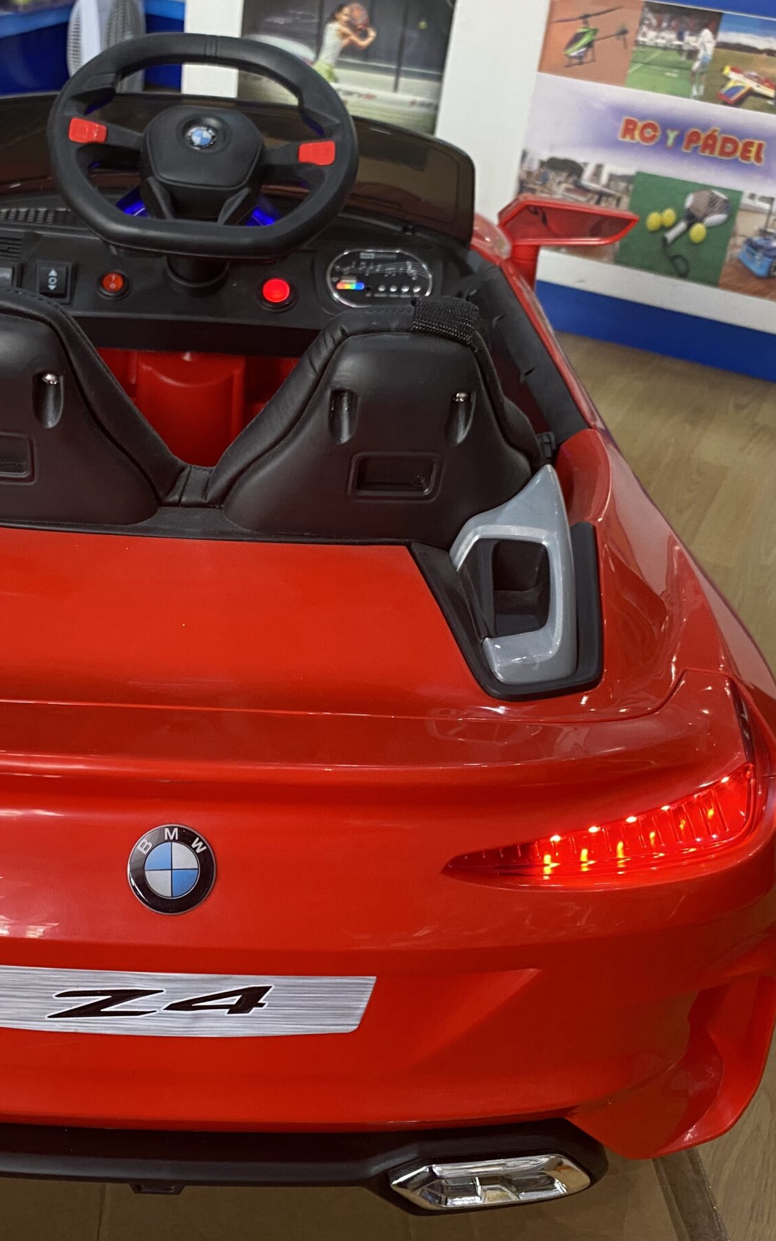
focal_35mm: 39
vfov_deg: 50.4
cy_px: 647
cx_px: 237
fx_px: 1319
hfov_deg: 32.4
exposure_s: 1/50
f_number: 1.8
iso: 200
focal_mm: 4.25
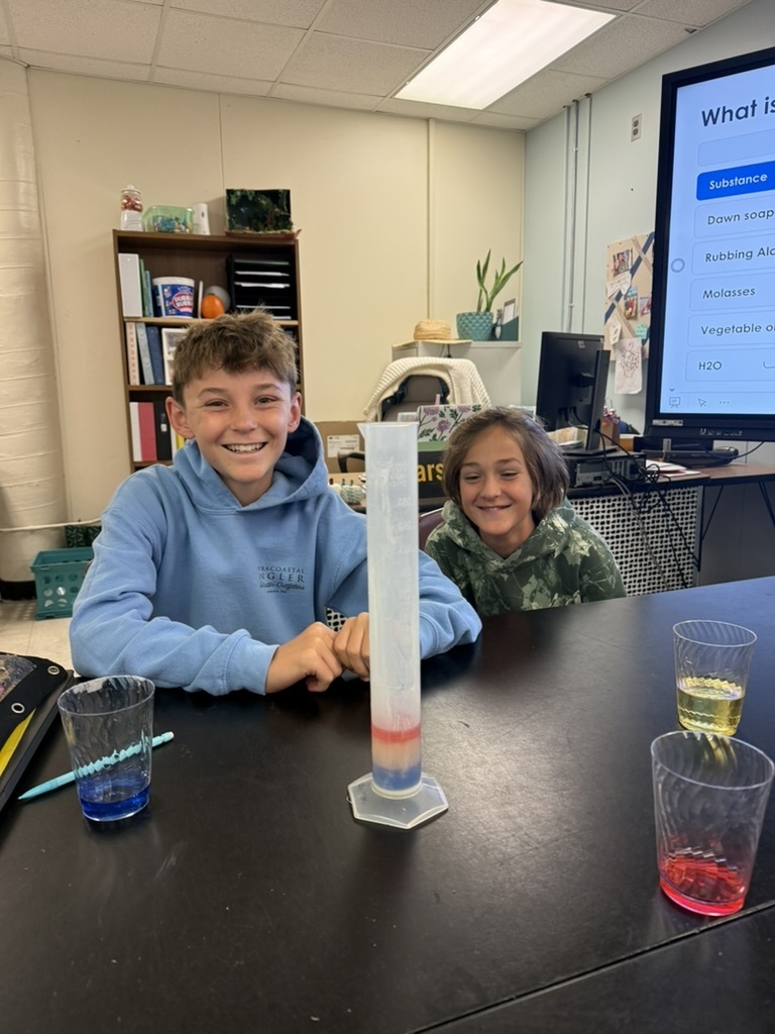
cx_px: 388
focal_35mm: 24
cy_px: 517
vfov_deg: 71.6
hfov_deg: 56.8
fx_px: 716
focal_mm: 6.76
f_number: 1.78
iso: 200
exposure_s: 1/120
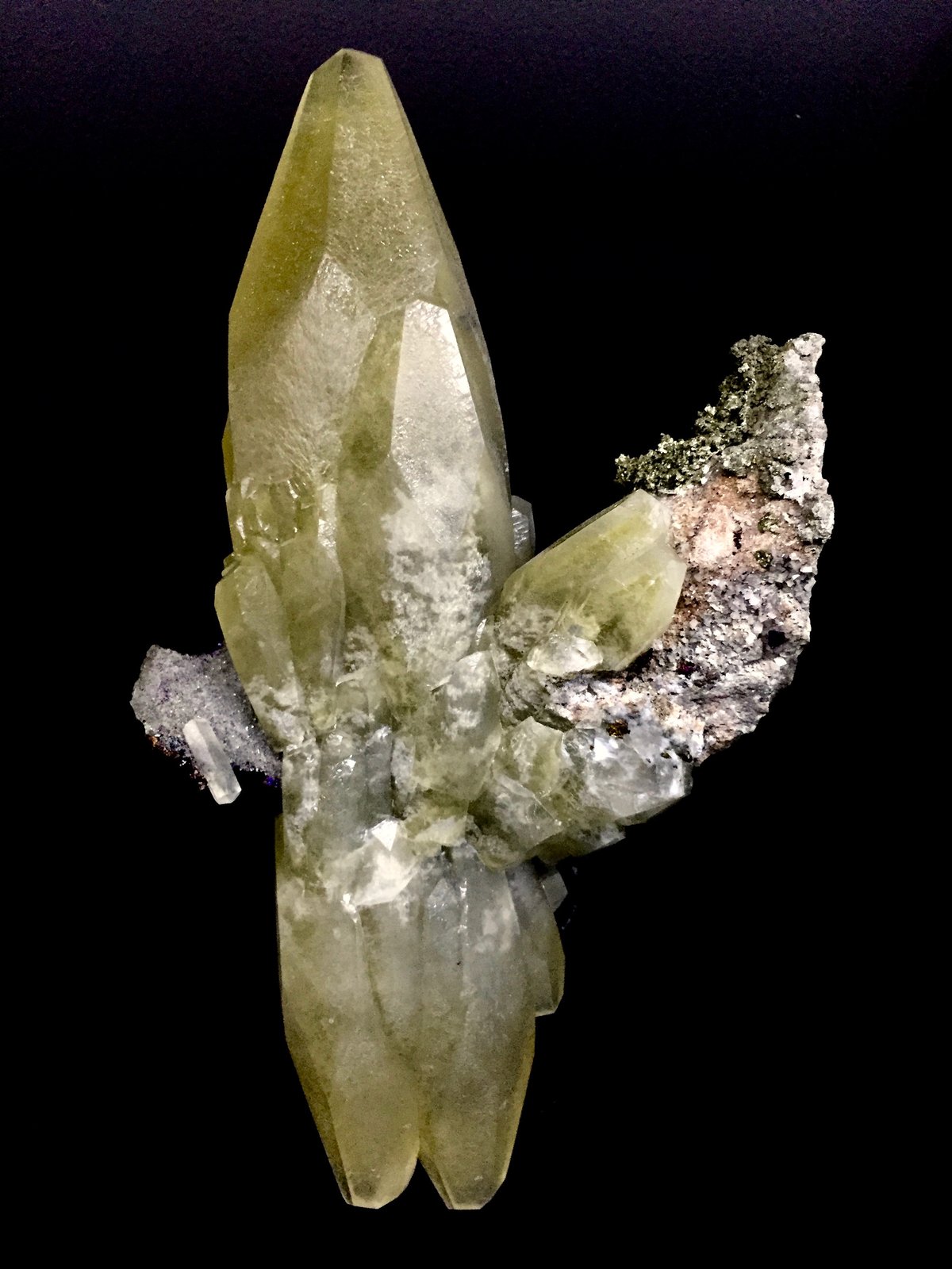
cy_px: 634
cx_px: 476
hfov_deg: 48.2
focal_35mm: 29
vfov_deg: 61.7
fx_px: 1063
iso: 250
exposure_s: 1/20
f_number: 2.2
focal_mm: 4.15
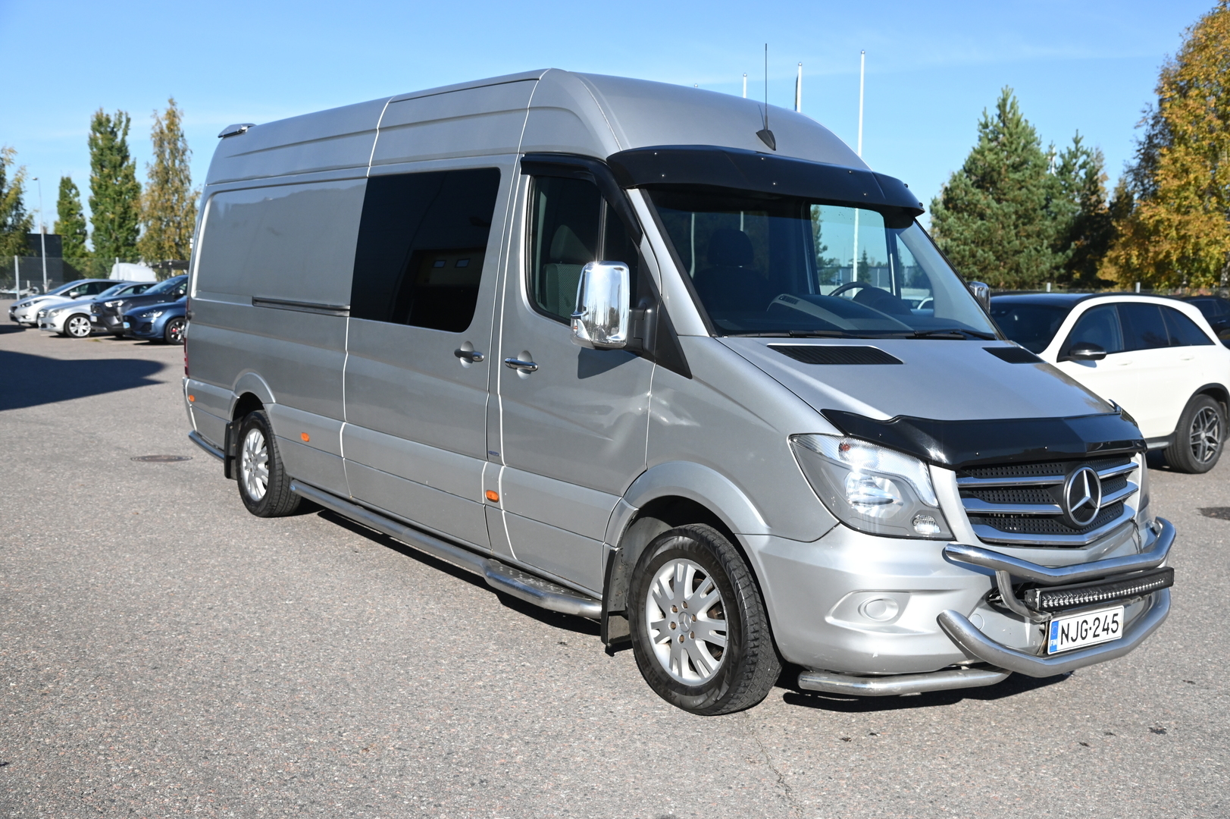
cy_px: 410
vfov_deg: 37.8
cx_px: 615
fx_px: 1195
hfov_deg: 54.5
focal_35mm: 35
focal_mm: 35
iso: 2000
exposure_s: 1/6400
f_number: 7.1
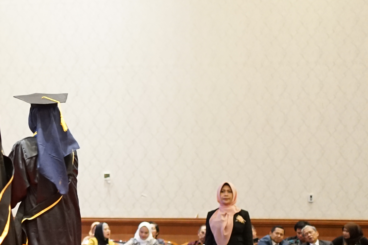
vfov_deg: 11.5
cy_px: 130
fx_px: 1216
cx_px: -164
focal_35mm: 119
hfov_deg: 15.9
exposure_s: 1/60
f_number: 2
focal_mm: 35
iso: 2000
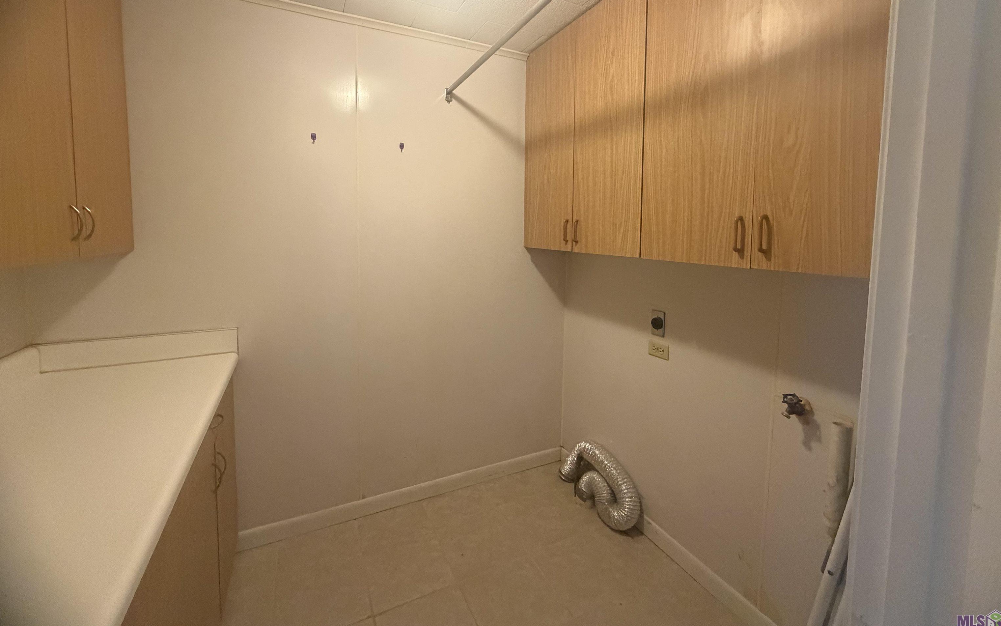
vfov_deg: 74.1
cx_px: 500
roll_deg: -0.2
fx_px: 409
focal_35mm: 15
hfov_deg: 101.5
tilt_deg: -3.4
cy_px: 255
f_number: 2.2
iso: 800
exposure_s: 1/60
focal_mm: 2.22
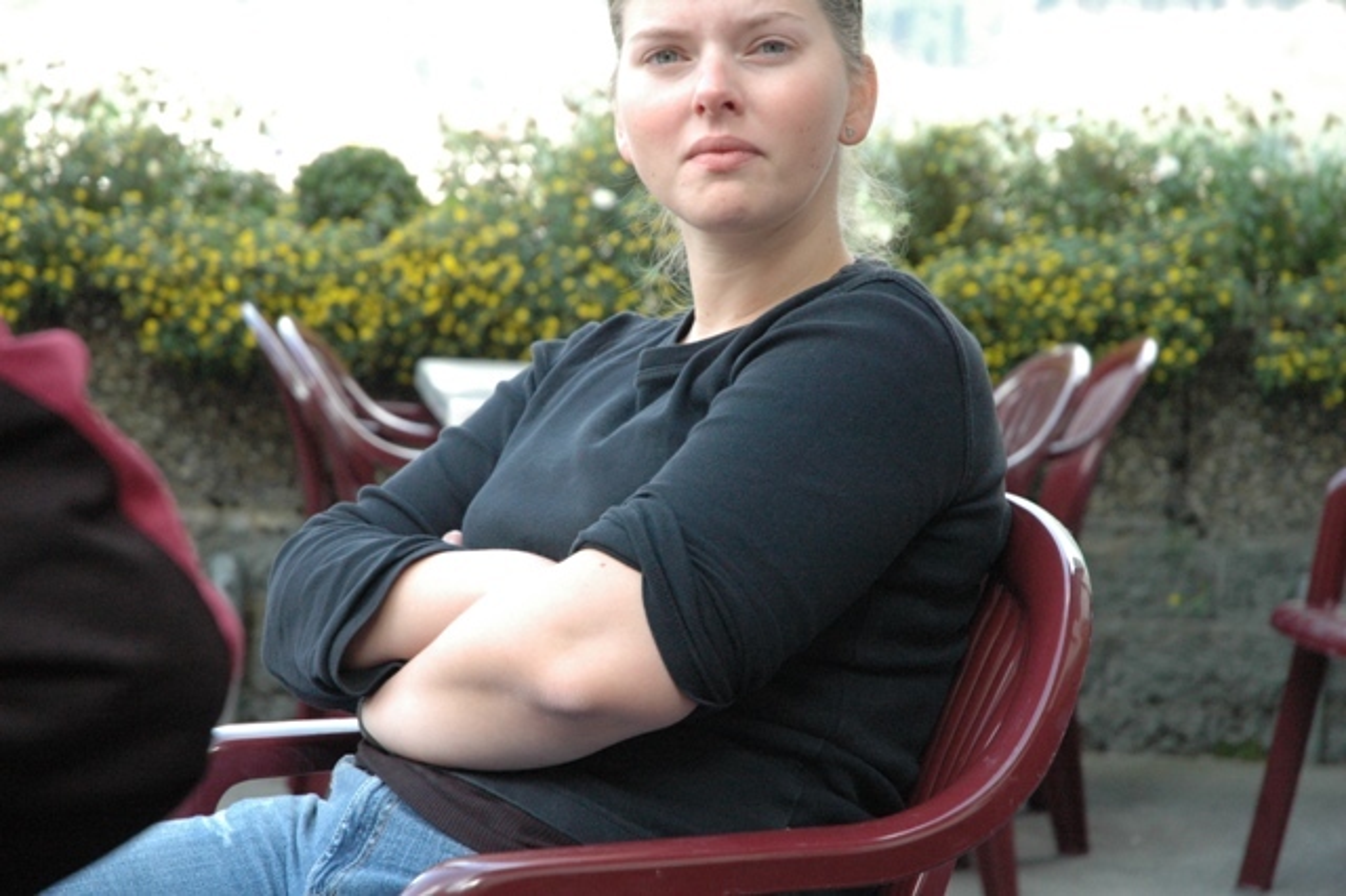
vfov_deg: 13.0
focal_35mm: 105
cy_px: 448
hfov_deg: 19.5
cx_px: 673
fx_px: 3924
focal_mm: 70
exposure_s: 1/200
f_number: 7.1
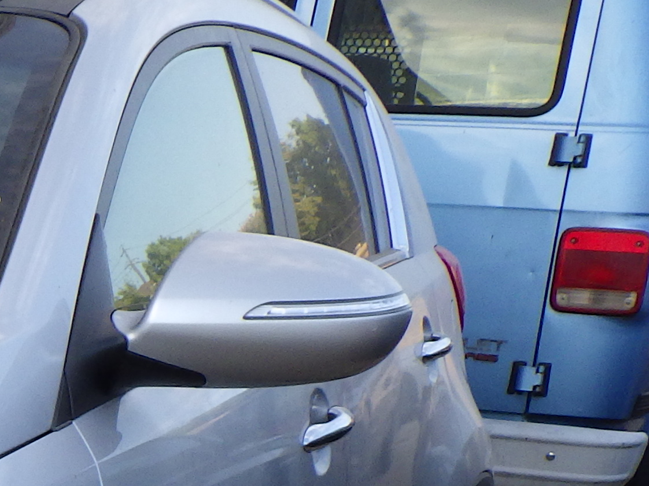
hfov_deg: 14.3
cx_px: -652
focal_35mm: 115
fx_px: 2156
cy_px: 724
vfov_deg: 12.3
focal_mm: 5
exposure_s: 1/200
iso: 125
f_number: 4.2
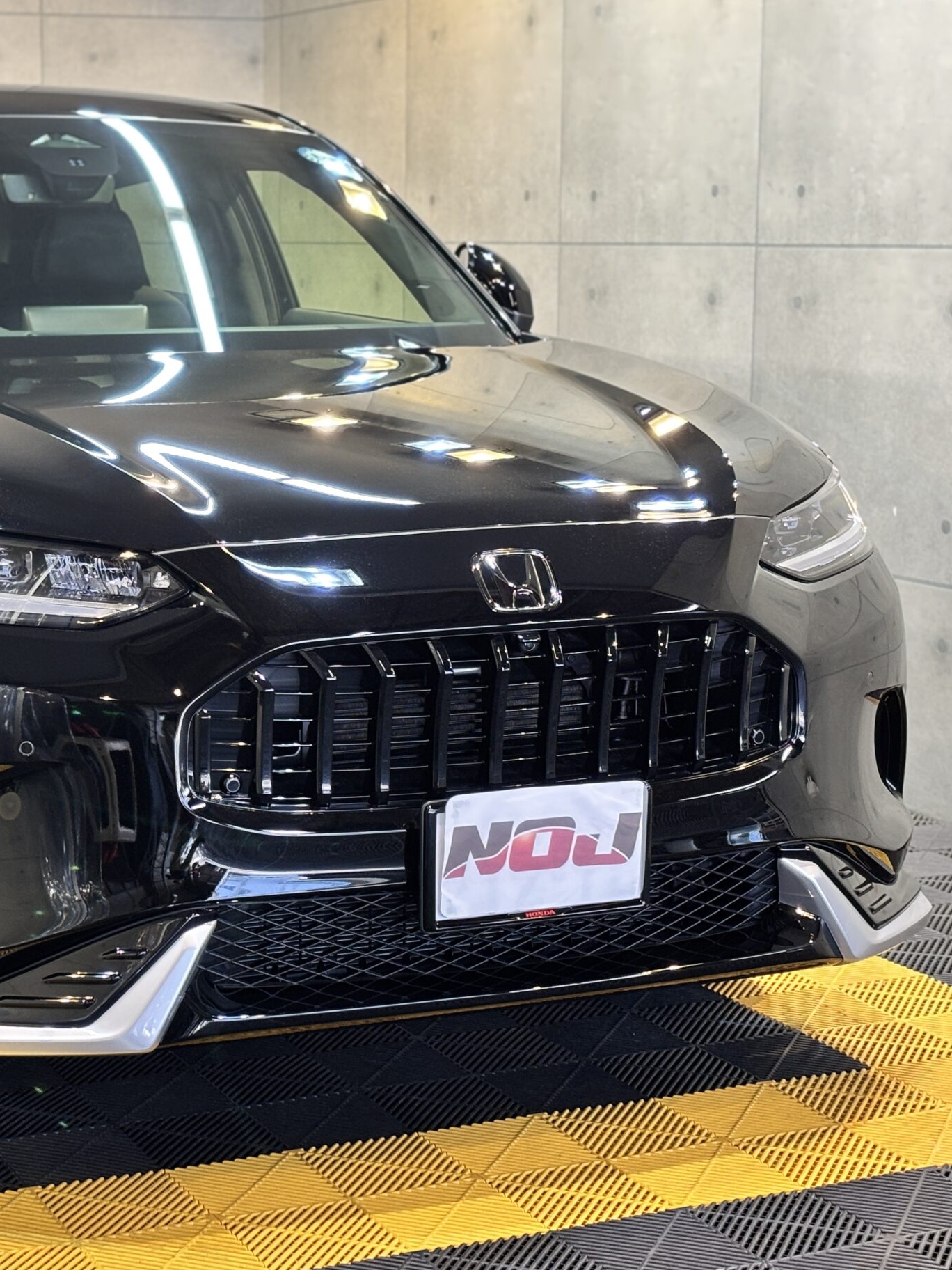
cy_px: 643
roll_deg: +0.5
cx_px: 208
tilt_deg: -9.5
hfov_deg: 20.0
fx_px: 2677
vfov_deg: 26.7
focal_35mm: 73
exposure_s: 1/50
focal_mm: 5.96
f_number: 1.6
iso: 64
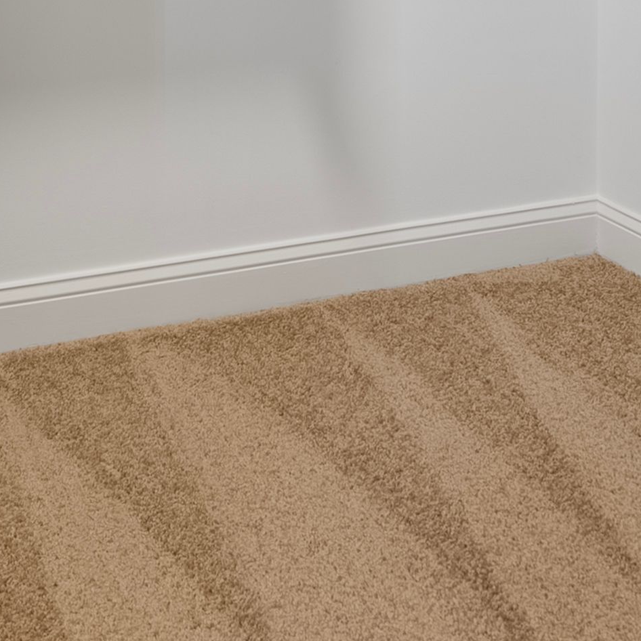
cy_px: -281
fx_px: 1278
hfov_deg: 27.5
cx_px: 107
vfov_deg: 23.4
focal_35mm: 61
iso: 200
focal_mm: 16
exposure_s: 2.5
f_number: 8
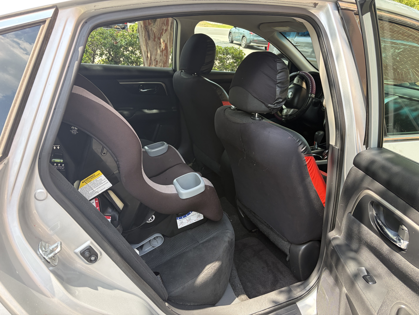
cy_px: 158
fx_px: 315
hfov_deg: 67.3
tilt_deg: -22.0
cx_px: 210
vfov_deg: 53.1
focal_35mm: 26
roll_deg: -5.4
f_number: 1.6
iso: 50
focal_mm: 5.96
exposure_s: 1/214
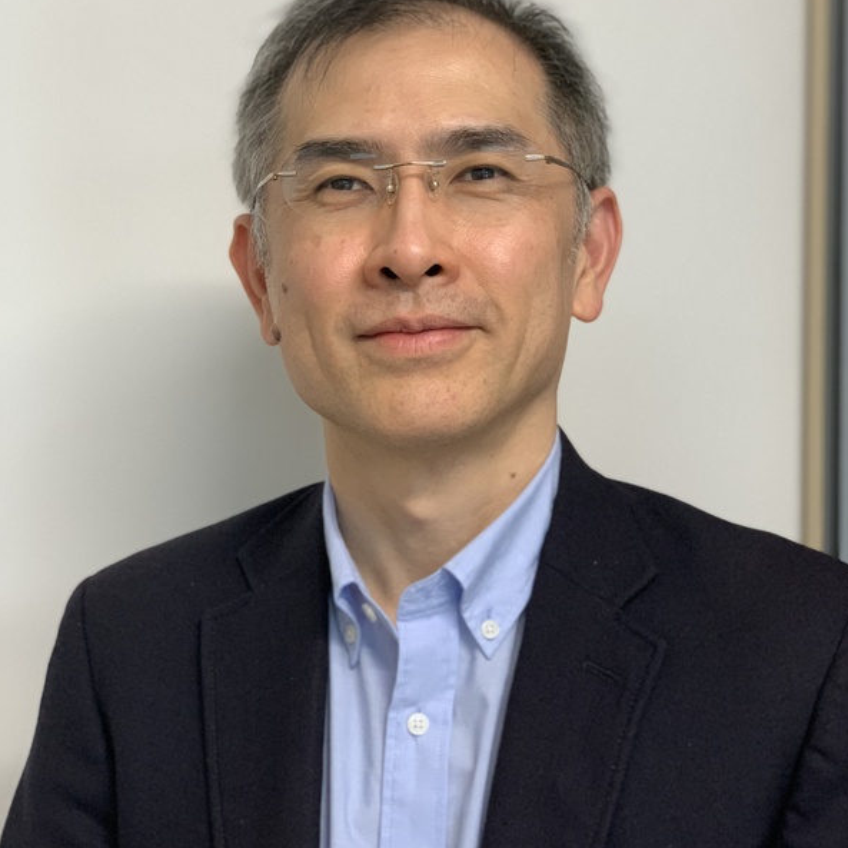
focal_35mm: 62
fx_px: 1718
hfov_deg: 27.7
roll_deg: +0.8
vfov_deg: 27.7
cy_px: 369
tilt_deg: -3.6
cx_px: 425
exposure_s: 1/50
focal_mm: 6
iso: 250
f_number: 2.4
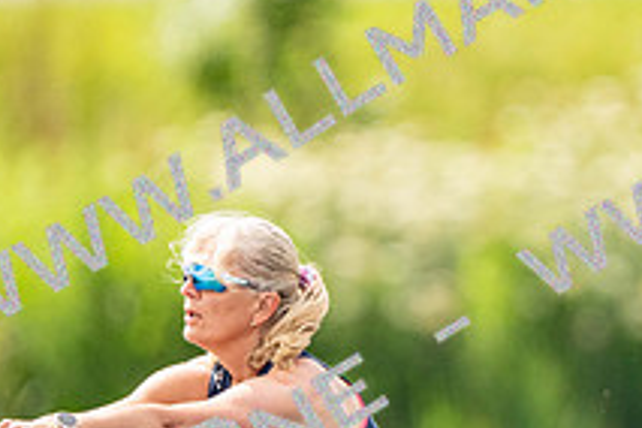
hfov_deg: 0.9
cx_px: 298
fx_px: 40871
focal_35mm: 2292
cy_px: 345
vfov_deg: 0.6
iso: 900
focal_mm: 840
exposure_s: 1/2500
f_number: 5.6
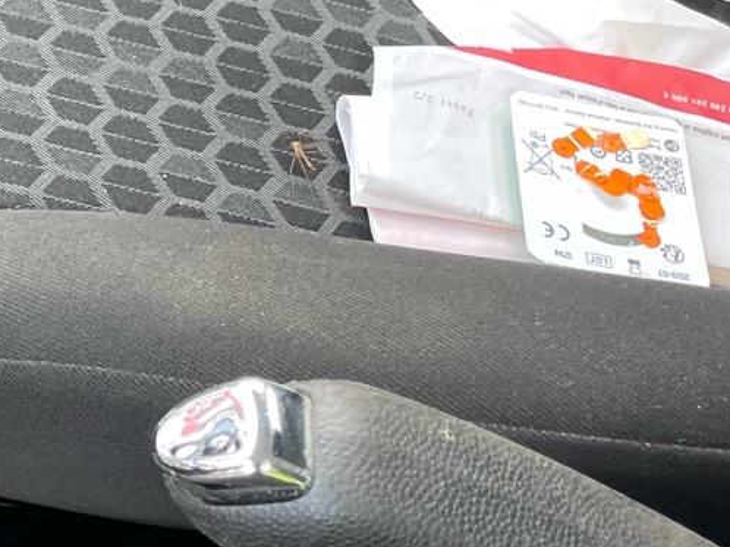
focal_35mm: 94
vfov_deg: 15.7
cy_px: 224
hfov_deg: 18.0
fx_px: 1981
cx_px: -446
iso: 125
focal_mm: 4.2
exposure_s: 1/121
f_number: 1.6
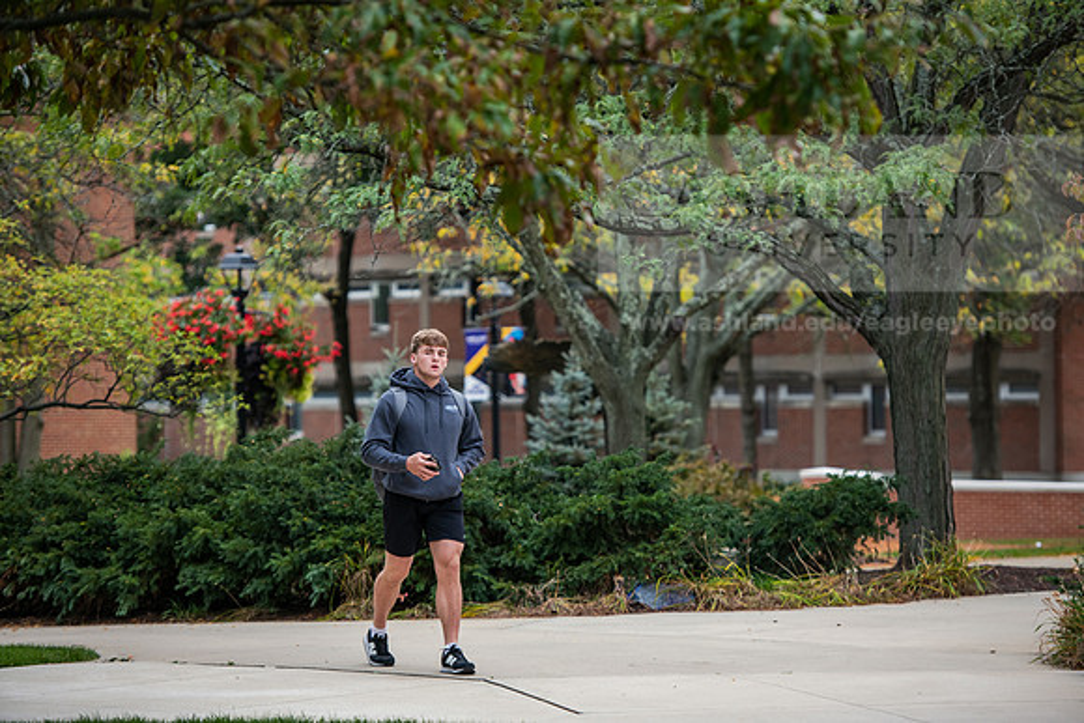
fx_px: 4367
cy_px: 362
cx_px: 542
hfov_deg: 14.2
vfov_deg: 9.5
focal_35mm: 145
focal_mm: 145
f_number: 3.2
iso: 400
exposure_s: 1/400
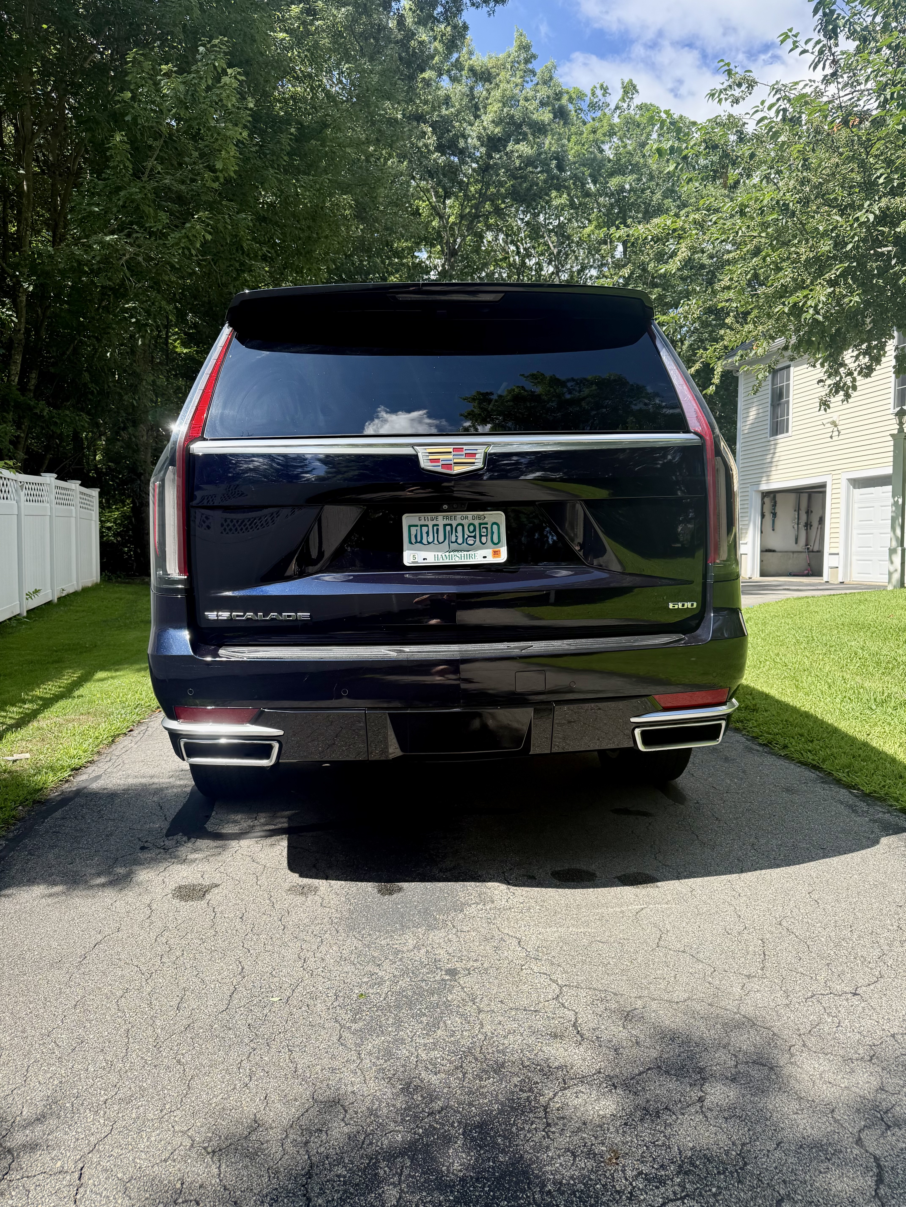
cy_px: 604
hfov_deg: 56.8
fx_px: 838
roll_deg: -0.6
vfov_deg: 71.6
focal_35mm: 24
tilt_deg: -3.3
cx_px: 453
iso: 100
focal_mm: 6.76
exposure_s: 1/2110
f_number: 1.78
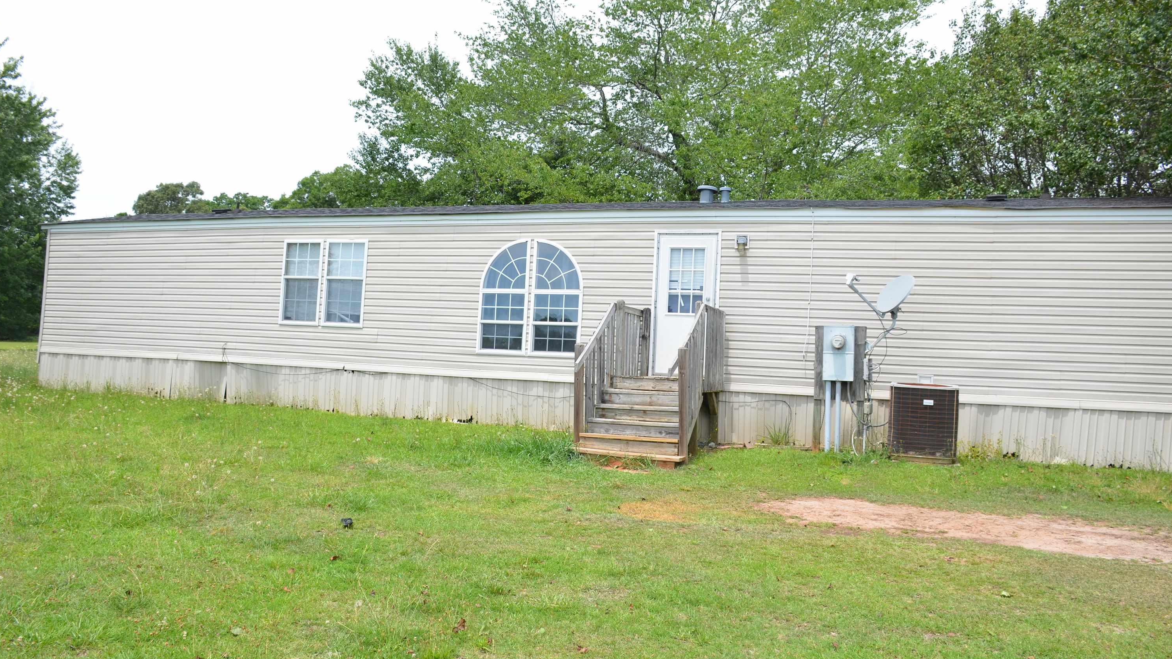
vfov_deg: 40.1
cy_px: 298
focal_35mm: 29
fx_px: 901
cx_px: 591
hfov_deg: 66.1
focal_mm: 18
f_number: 8
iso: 100
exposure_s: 1/250
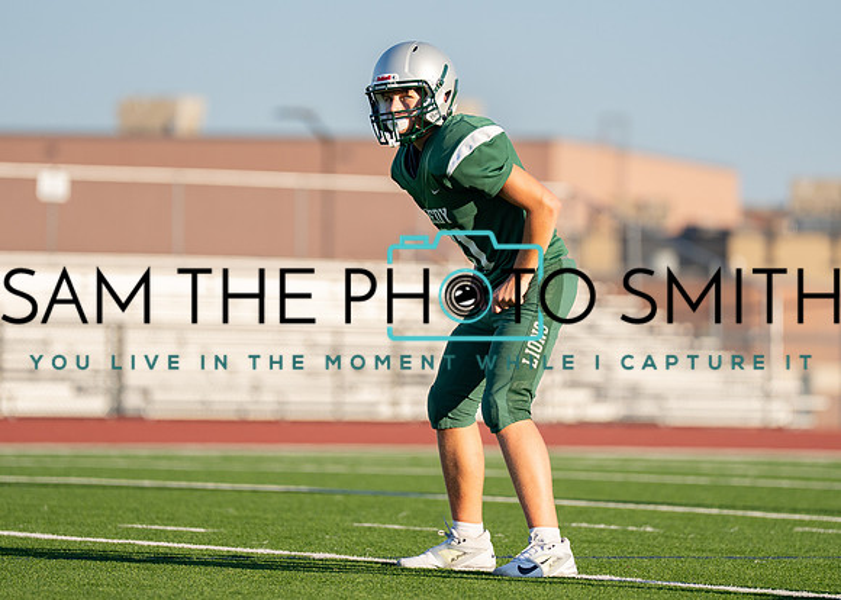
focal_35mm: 291
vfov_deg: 5.0
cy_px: 246
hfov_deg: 6.9
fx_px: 6944
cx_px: 444
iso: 200
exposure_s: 1/4000
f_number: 2.8
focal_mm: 200
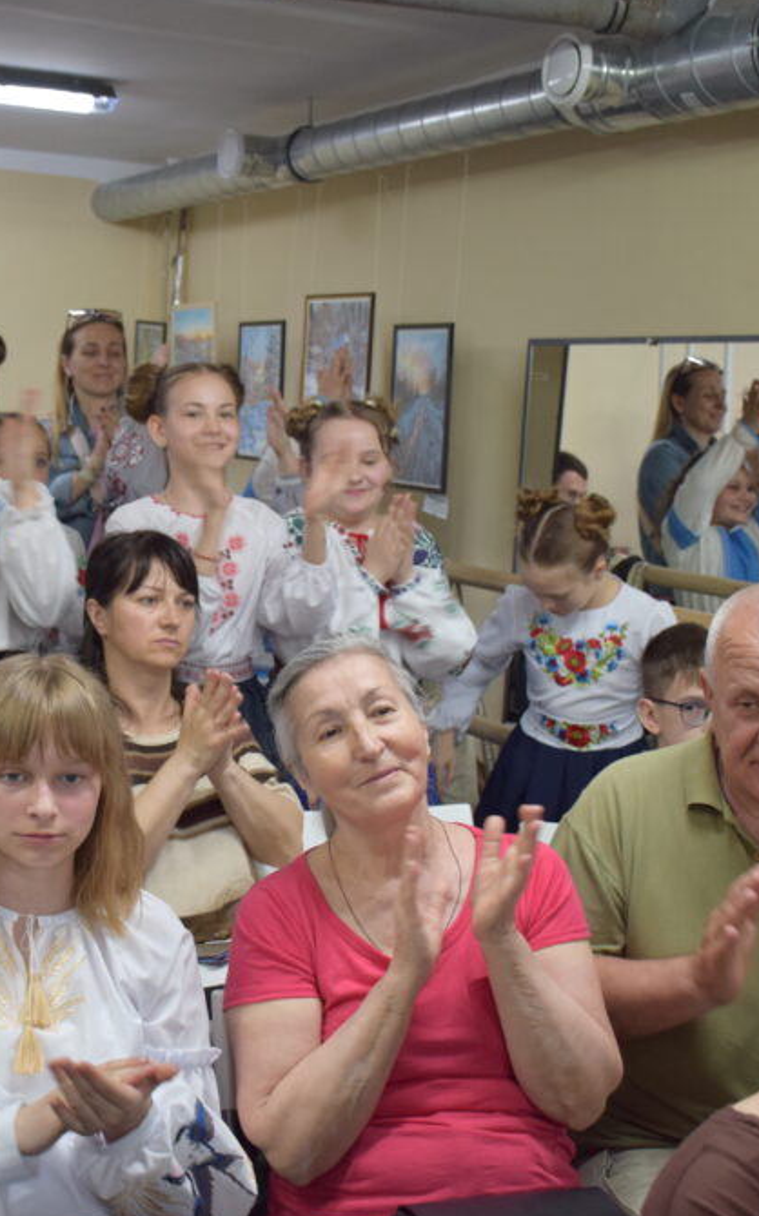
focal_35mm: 54
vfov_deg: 37.7
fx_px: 1782
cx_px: 223
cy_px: 609
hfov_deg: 23.9
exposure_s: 1/60
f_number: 4
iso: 640
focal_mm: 23
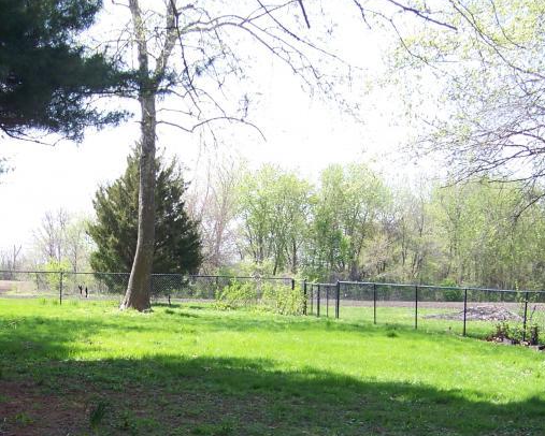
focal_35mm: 71
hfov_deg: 26.6
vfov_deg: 21.3
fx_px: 1146
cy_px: 342
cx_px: 171
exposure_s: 1/200
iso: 64
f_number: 2.8
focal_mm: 5.85
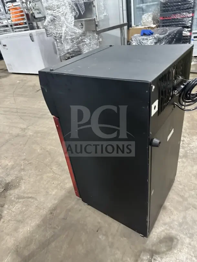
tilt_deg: -27.1
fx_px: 182
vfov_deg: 71.6
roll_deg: +2.7
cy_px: 131
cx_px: 98
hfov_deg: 56.8
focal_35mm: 24
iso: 640
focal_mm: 6.86
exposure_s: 1/60
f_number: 1.78
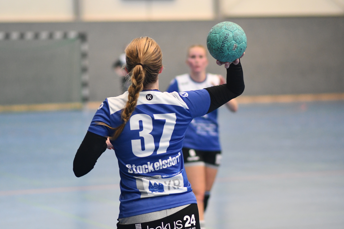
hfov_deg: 14.5
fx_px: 1357
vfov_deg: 9.7
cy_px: 104
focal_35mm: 142
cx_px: 172
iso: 1800
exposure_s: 1/500
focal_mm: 85
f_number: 2
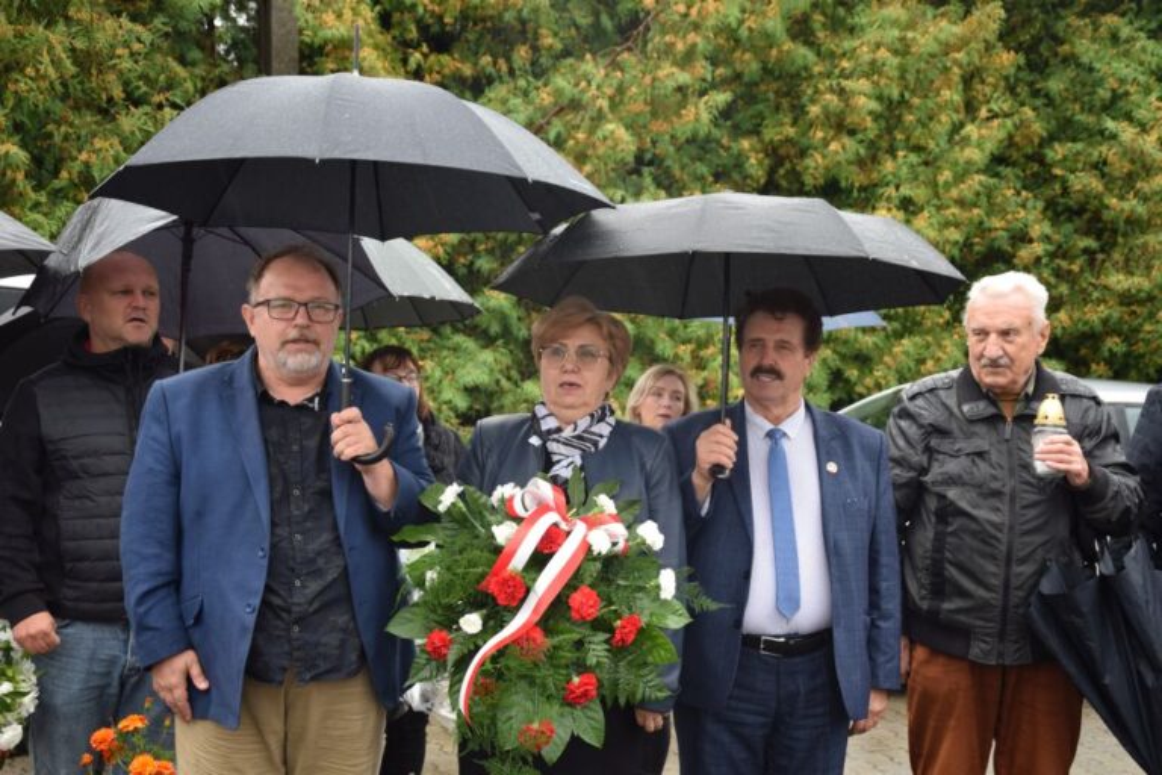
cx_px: 581
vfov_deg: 18.9
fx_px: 2324
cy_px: 388
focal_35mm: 72
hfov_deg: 28.1
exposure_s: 1/80
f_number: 4.8
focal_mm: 48
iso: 400
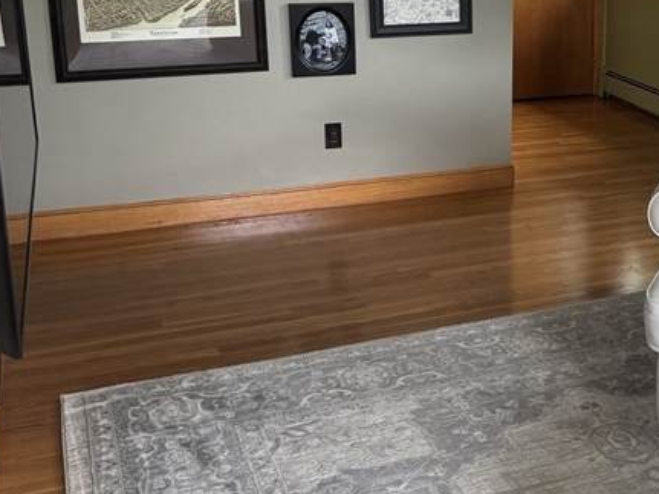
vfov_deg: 25.4
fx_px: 1085
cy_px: 132
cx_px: 618
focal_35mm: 57
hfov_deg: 31.8
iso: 125
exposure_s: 1/60
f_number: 1.78
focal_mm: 6.76
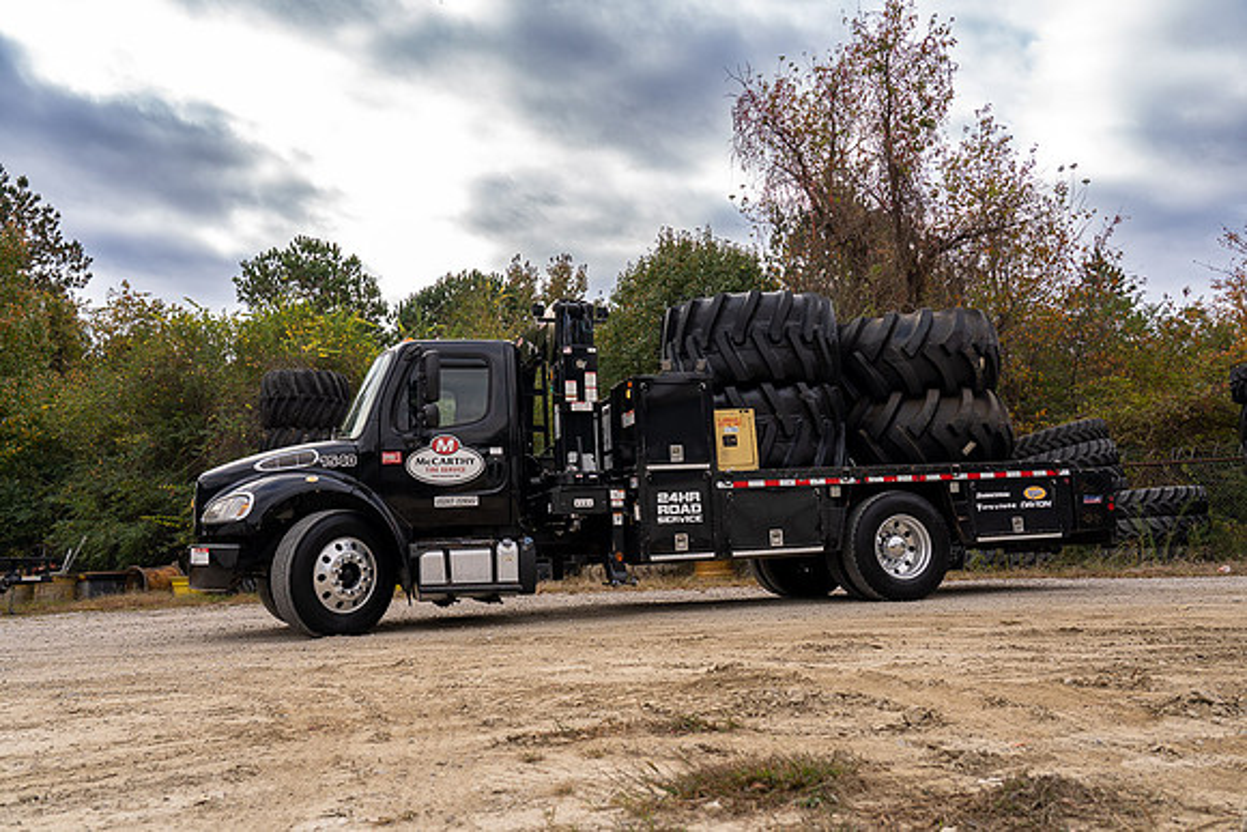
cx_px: 624
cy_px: 416
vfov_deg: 45.0
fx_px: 1005
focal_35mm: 29
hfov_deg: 63.6
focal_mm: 29
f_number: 5.6
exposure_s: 1/125
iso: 100
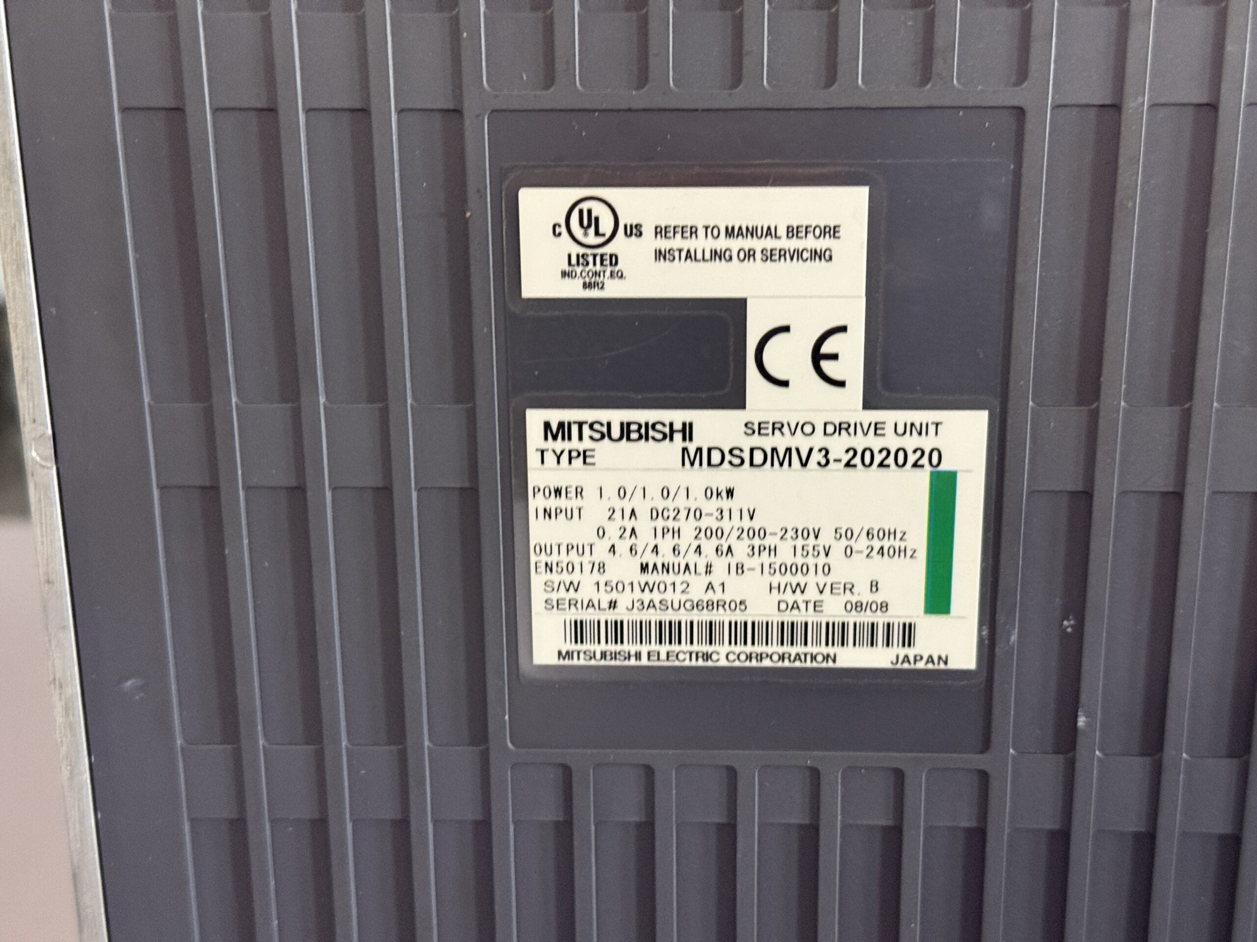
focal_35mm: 48
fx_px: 1743
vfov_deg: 30.3
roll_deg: +0.9
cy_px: 471
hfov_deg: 39.7
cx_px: 628
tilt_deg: -18.3
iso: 400
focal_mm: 6.76
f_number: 1.78
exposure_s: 1/33
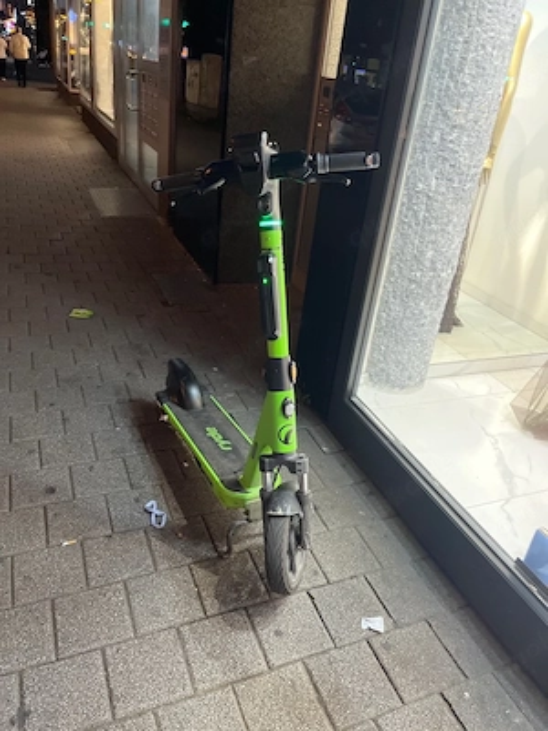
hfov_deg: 53.1
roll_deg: -5.8
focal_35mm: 26
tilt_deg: -26.5
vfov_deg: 67.3
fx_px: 549
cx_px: 274
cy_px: 366
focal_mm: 5.1
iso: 500
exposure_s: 1/50
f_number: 1.6
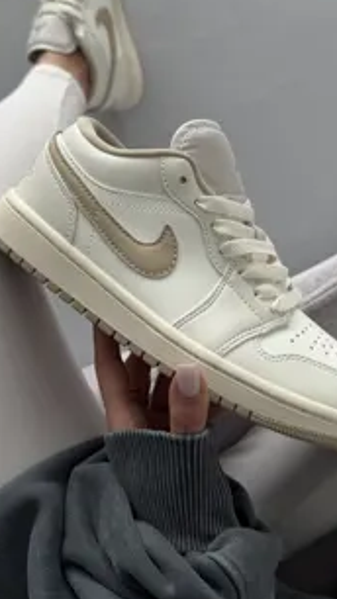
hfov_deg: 29.0
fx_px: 652
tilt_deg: -81.4
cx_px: 168
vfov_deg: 48.9
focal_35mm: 41
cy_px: 221
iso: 100
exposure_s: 1/121
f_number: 1.78
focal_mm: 6.76
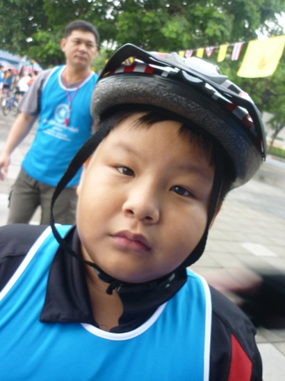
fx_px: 362
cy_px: 190
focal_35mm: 33
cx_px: 142
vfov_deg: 55.4
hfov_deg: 42.9
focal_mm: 5.5
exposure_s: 1/30
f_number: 2.8
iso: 160
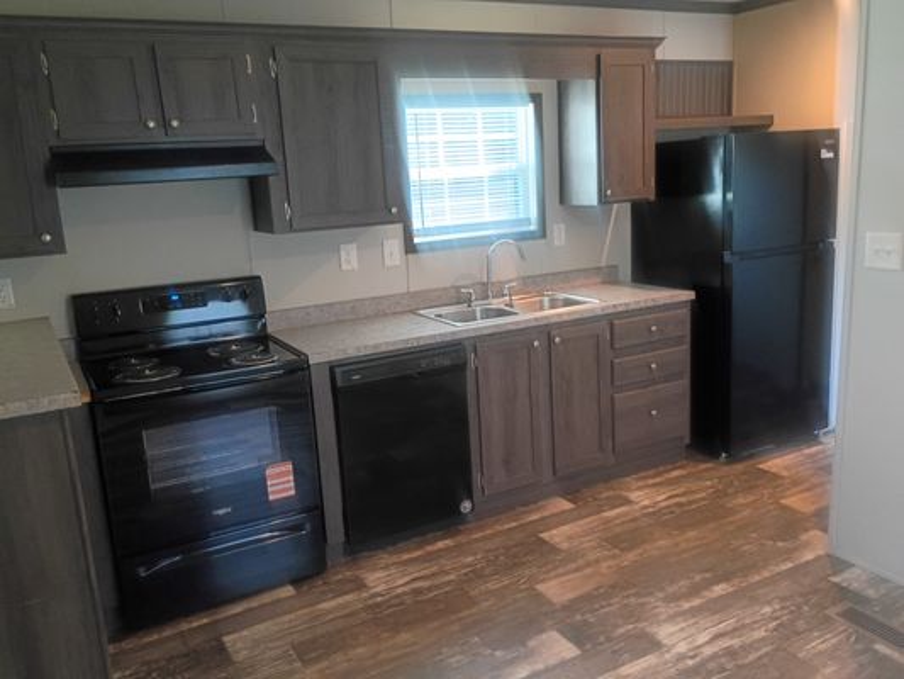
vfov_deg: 48.2
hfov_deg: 61.6
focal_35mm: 29
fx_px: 758
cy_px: 340
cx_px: 452
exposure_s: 1/30
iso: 1135
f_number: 1.8
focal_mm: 4.27
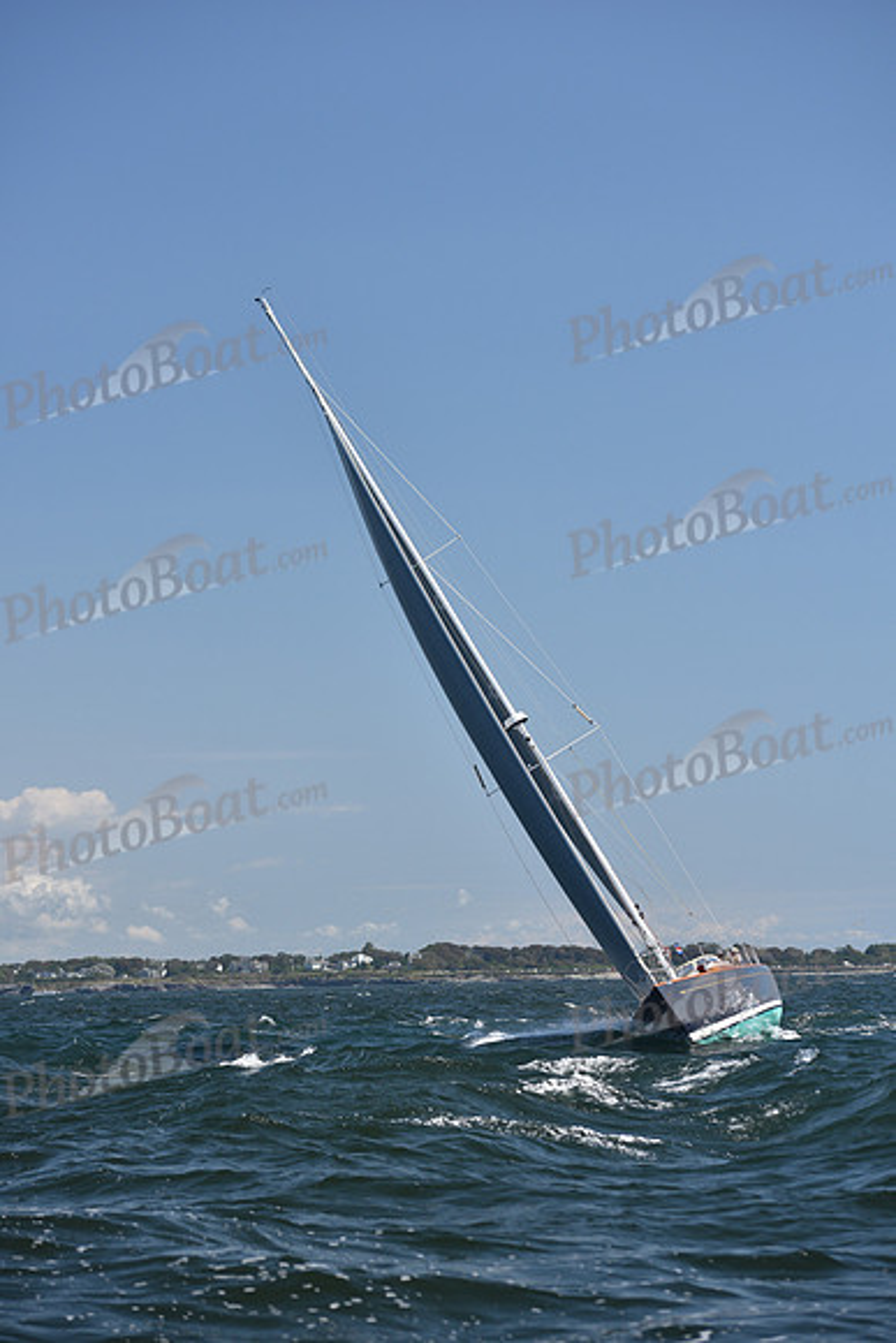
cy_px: 672
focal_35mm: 90
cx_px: 448
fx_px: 3358
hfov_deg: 15.2
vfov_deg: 22.6
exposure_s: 1/1000
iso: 250
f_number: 5
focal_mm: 90
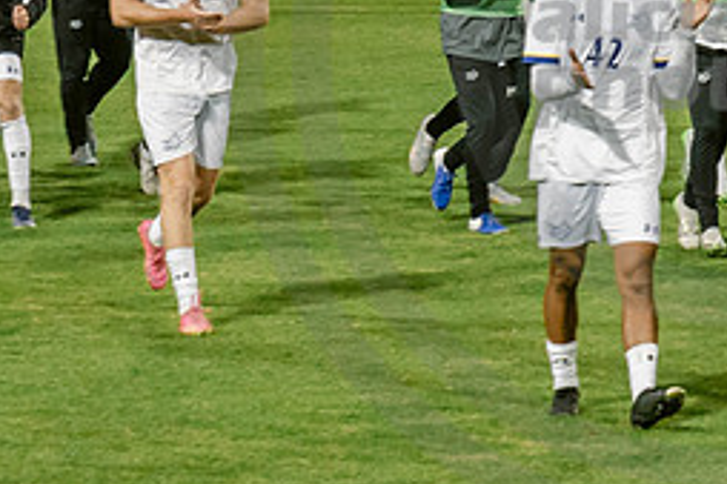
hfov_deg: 5.3
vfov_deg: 3.5
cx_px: 1011
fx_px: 7830
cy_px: 22
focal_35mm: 388
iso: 2000
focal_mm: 70
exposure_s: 1/160
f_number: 5
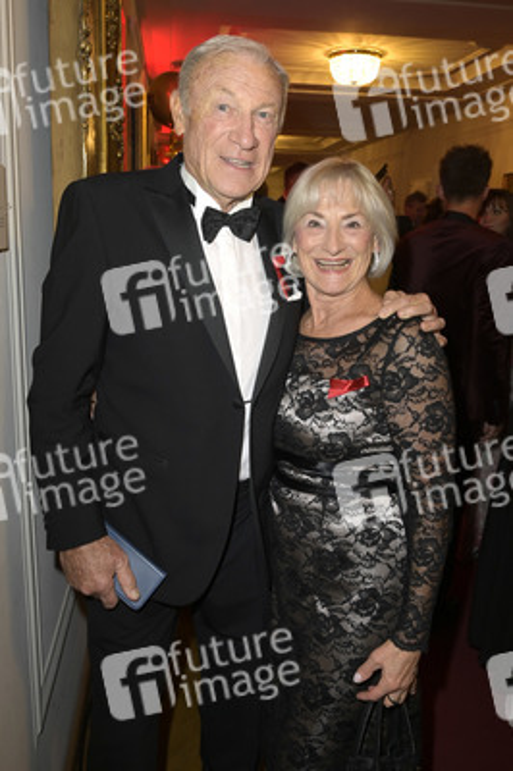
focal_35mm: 29
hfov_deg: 44.9
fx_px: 621
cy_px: 386
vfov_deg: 63.7
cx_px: 256
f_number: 8
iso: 1600
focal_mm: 29
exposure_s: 1/30
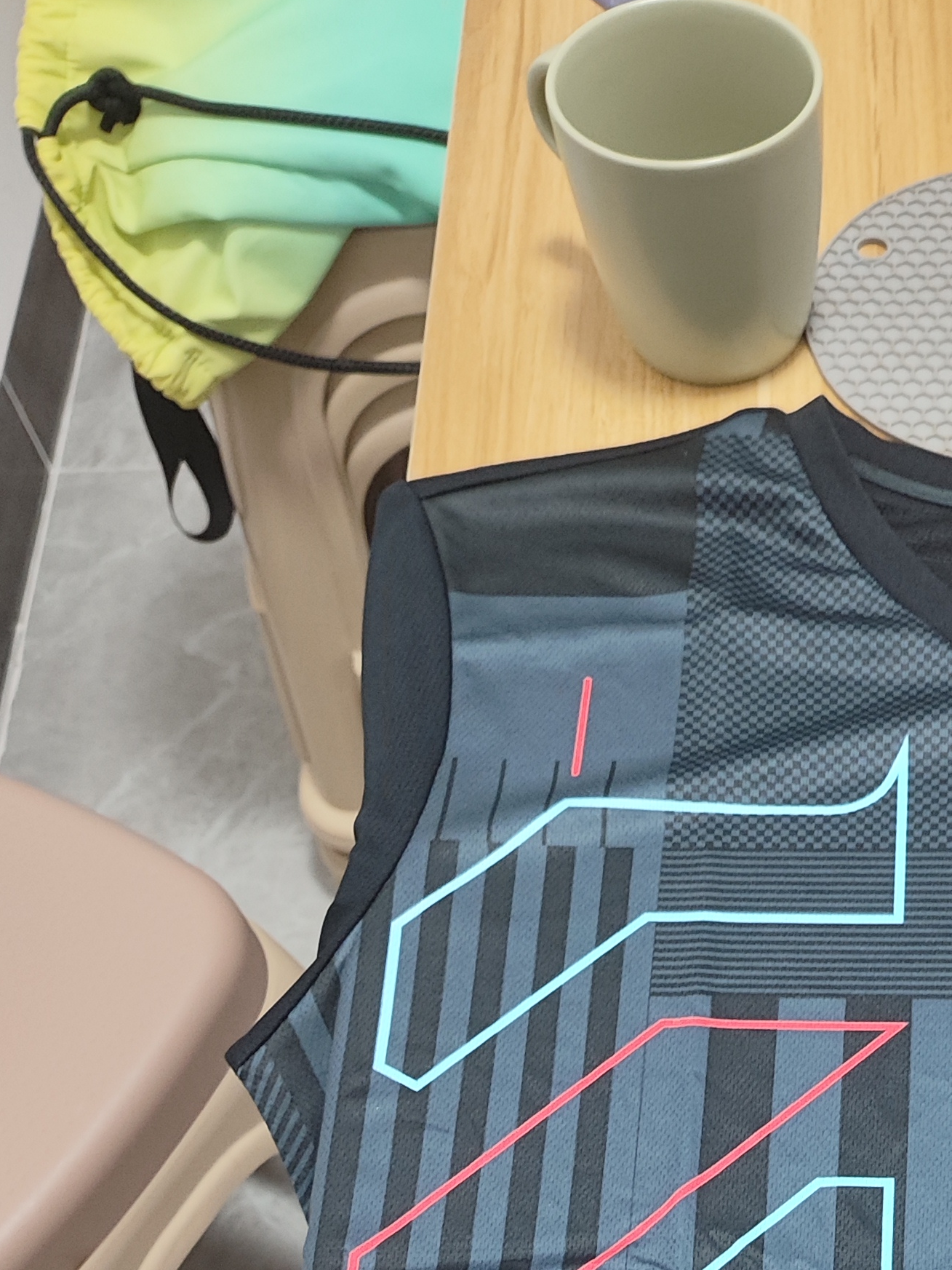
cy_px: 1395
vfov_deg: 31.1
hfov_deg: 25.2
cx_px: 966
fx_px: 2017
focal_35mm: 55
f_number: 1.65
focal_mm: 5.26
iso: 848
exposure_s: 1/50
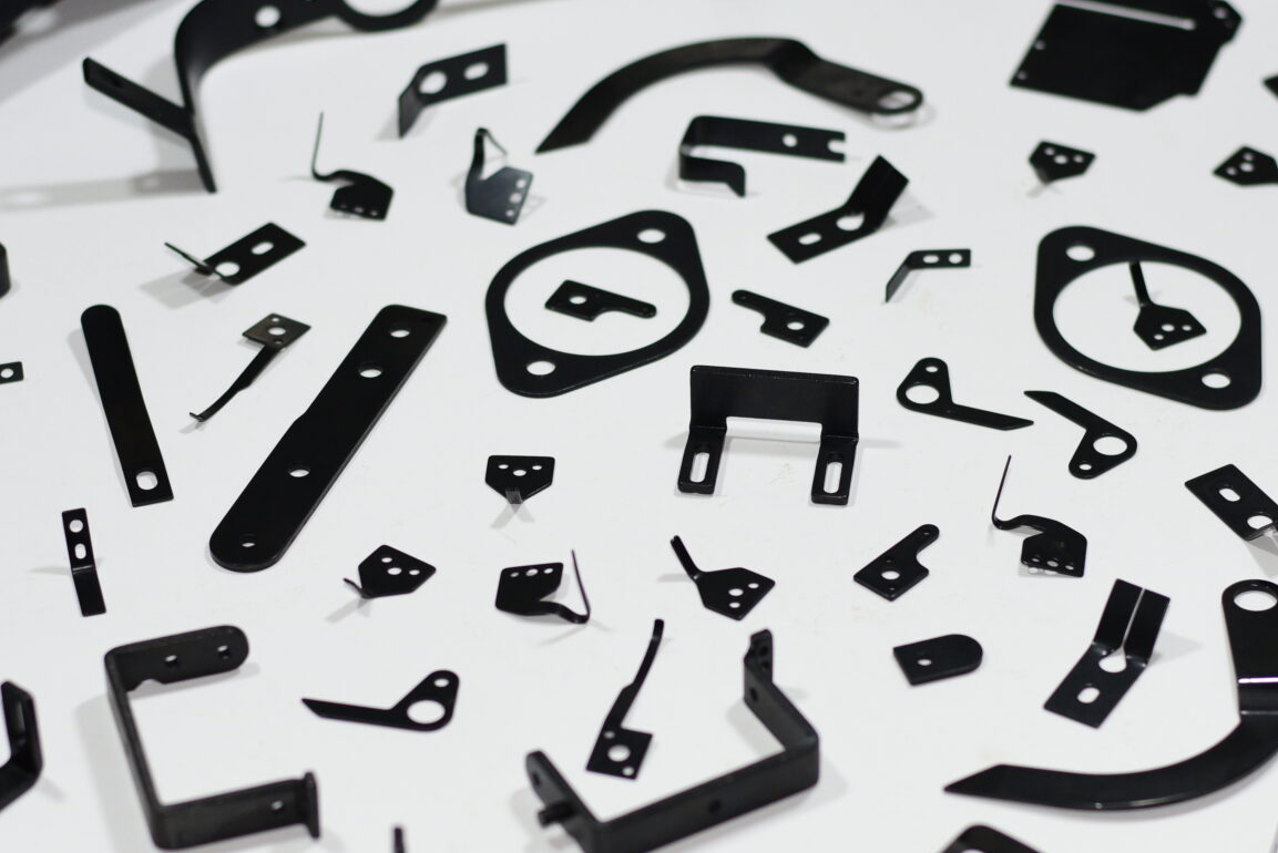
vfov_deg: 12.4
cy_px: 511
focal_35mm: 111
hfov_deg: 18.4
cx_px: 612
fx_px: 3942
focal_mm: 50
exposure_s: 1/320
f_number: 3.2
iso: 500
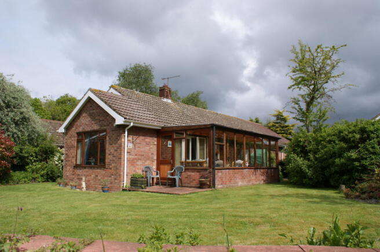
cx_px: 190
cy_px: 126
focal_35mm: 27
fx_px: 285
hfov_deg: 67.4
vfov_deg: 47.8
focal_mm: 18
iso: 100
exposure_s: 1/200
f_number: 10
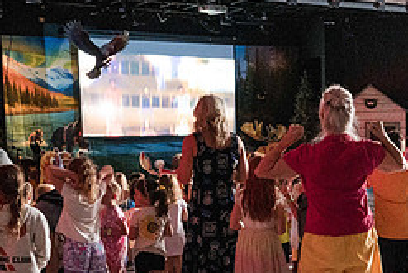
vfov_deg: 17.8
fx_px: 862
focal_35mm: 76
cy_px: 229
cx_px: 366
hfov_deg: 25.8
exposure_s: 1/60
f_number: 4
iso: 12800
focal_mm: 30
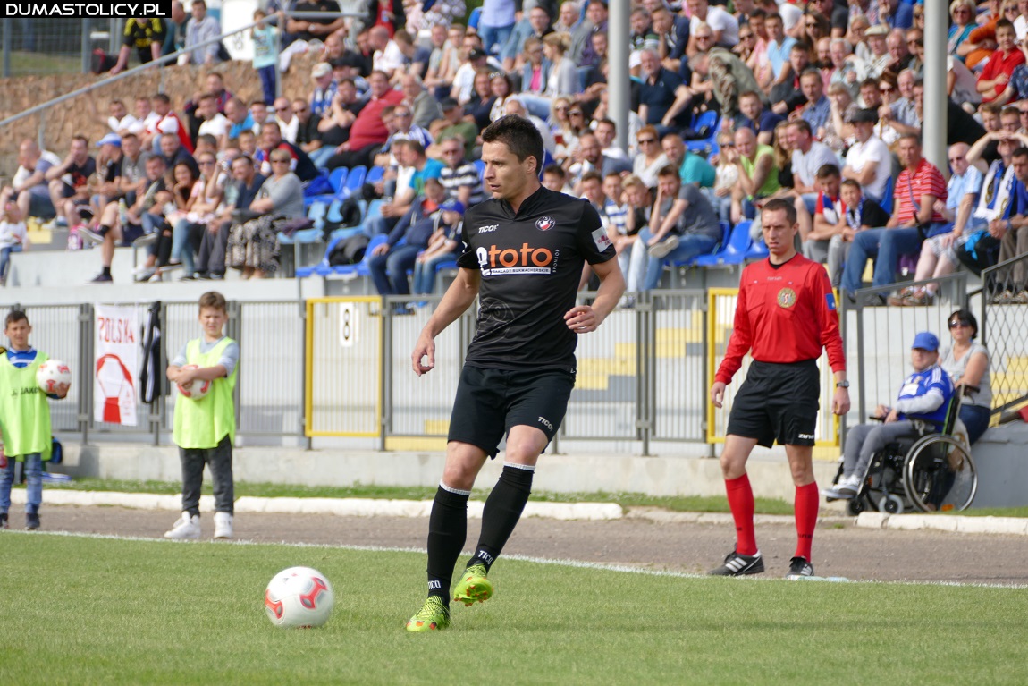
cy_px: 343
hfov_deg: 5.9
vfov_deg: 3.9
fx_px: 10052
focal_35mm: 352
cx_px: 514
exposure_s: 1/640
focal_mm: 128.25
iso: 125
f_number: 4
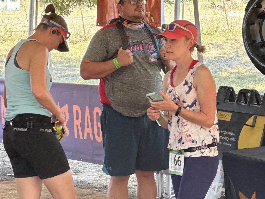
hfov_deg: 11.8
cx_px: 123
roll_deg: +3.0
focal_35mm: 168
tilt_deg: -3.9
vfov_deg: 8.8
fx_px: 1286
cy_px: 160
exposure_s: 1/120
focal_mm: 9
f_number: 2.8
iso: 64
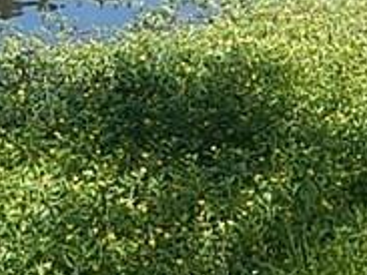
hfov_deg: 14.1
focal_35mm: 140
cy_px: -355
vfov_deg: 9.5
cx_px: 124
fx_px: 1483
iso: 125
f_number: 3.4
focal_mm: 4.5
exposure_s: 1/800
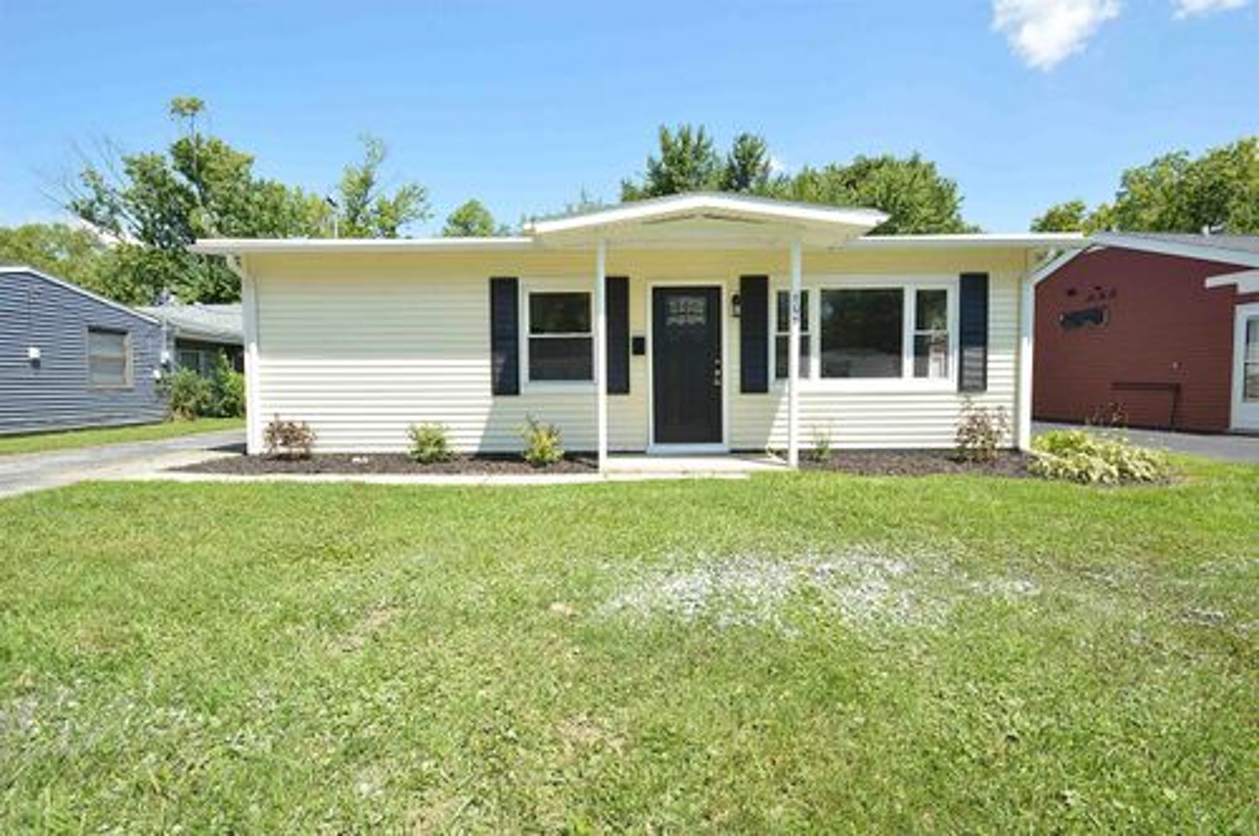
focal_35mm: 16
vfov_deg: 71.9
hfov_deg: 95.1
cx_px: 630
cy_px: 418
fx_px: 576
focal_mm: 11
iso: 100
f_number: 13
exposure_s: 1/40
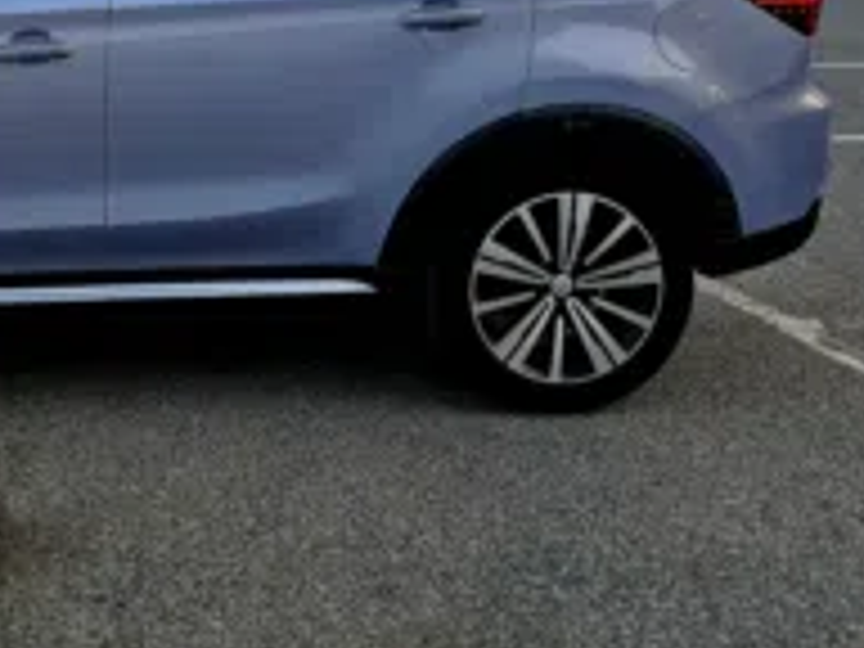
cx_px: 14
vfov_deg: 28.8
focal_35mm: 48
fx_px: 1198
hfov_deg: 36.0
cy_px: 40
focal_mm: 6.3
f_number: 1.7
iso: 64
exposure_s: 1/182
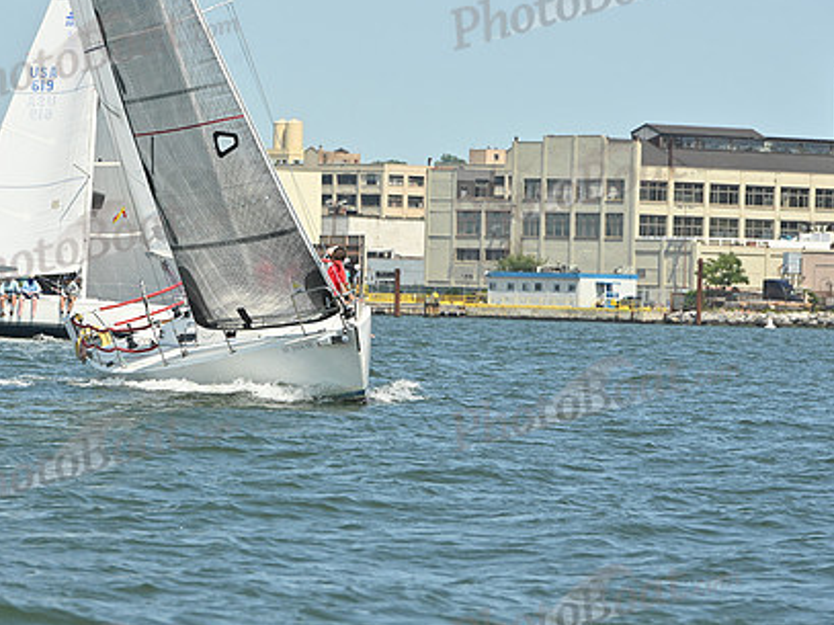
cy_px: 321
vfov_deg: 5.4
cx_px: 346
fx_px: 6600
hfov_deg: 7.2
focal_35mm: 274
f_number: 9
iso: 320
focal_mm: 200
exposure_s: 1/1000
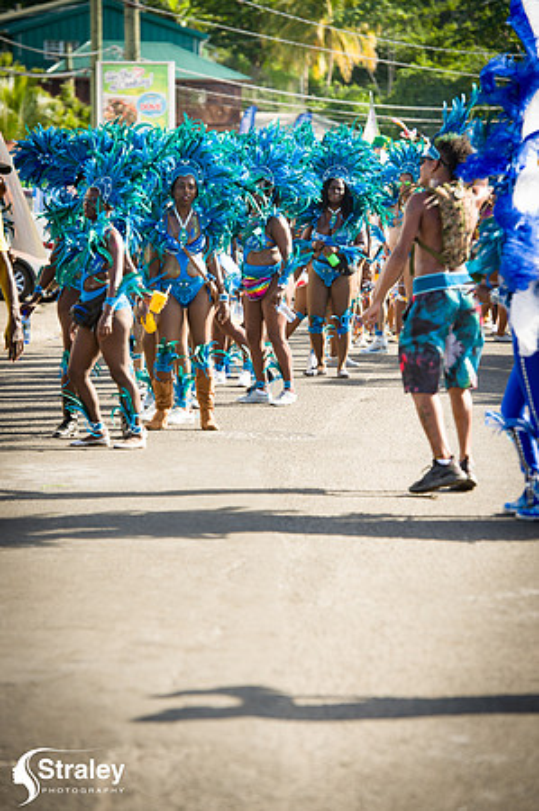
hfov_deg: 9.4
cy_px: 406
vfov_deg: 14.2
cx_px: 270
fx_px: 3264
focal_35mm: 145
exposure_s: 1/200
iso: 100
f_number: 5.6
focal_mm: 145
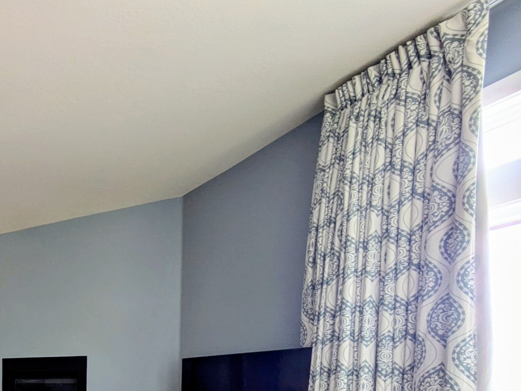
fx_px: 467
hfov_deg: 45.5
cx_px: -38
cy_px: 404
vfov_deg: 39.3
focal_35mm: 31
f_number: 2.2
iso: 86
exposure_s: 1/120
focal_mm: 1.83
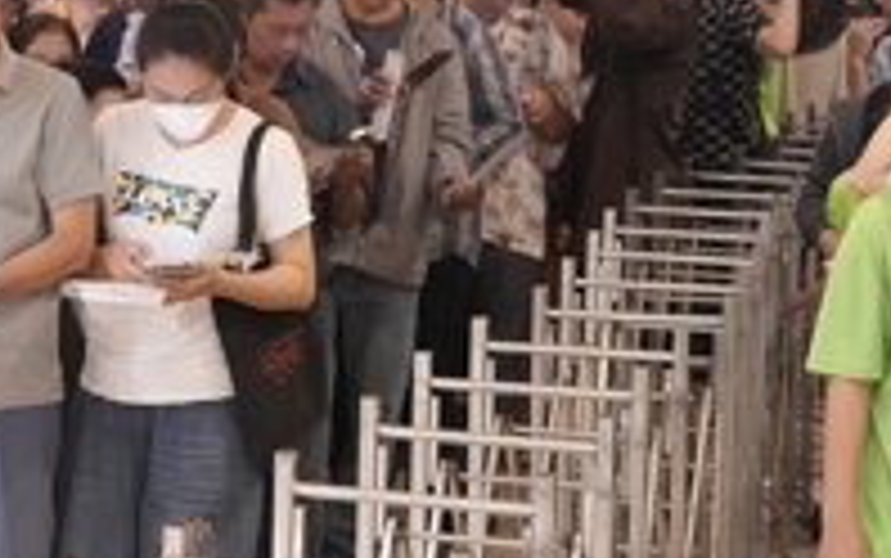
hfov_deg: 17.8
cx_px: 351
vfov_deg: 11.0
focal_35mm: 117
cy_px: -92
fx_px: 2843
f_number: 2.8
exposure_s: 1/125
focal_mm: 35
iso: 6400
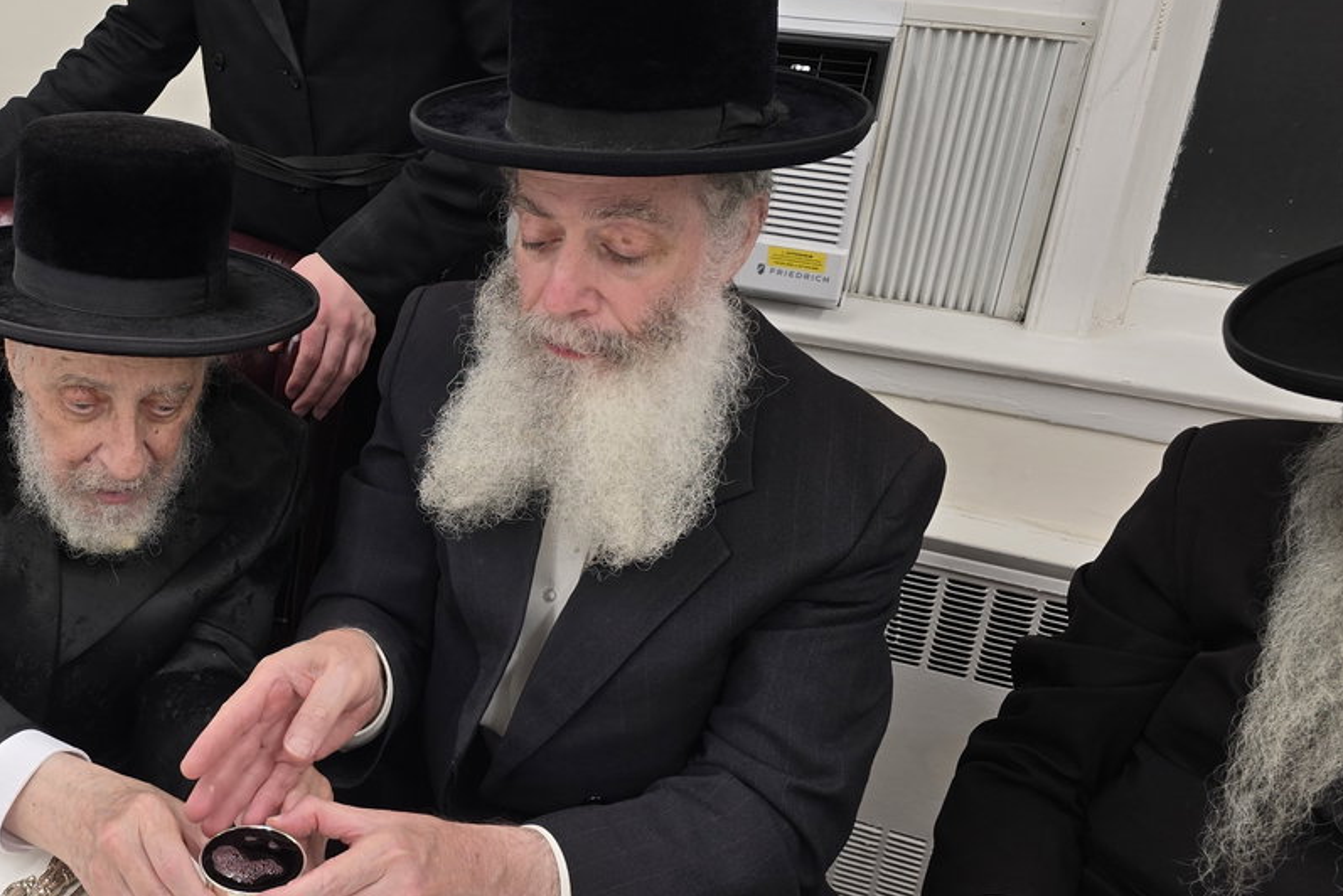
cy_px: 392
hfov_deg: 43.3
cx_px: 195
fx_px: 1567
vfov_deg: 31.9
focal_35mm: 42
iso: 64
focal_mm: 6.3
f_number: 1.7
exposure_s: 1/120
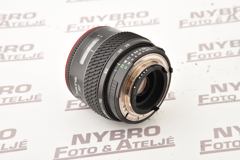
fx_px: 800
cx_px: 120
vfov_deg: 11.4
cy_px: 80
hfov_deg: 17.1
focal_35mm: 120
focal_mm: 120
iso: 1600
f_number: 13
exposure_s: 1/160
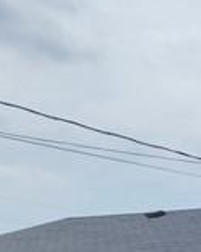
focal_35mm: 148
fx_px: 1101
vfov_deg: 12.4
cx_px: 486
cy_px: 385
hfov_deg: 9.3
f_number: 1.8
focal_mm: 6.4
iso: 12
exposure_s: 1/1576
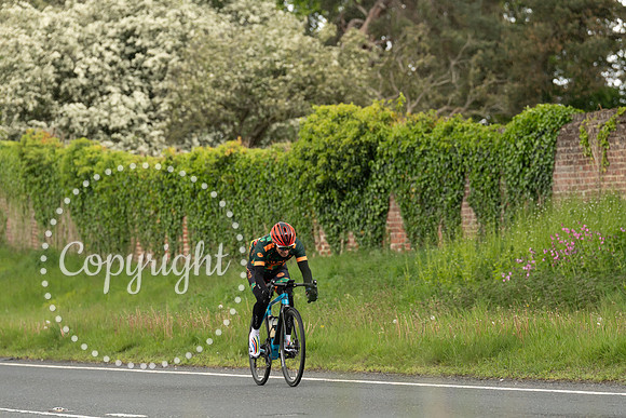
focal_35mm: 249
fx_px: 4325
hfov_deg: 8.3
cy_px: 260
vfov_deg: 5.5
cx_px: 272
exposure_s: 1/1000
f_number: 4.5
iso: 1000
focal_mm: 200
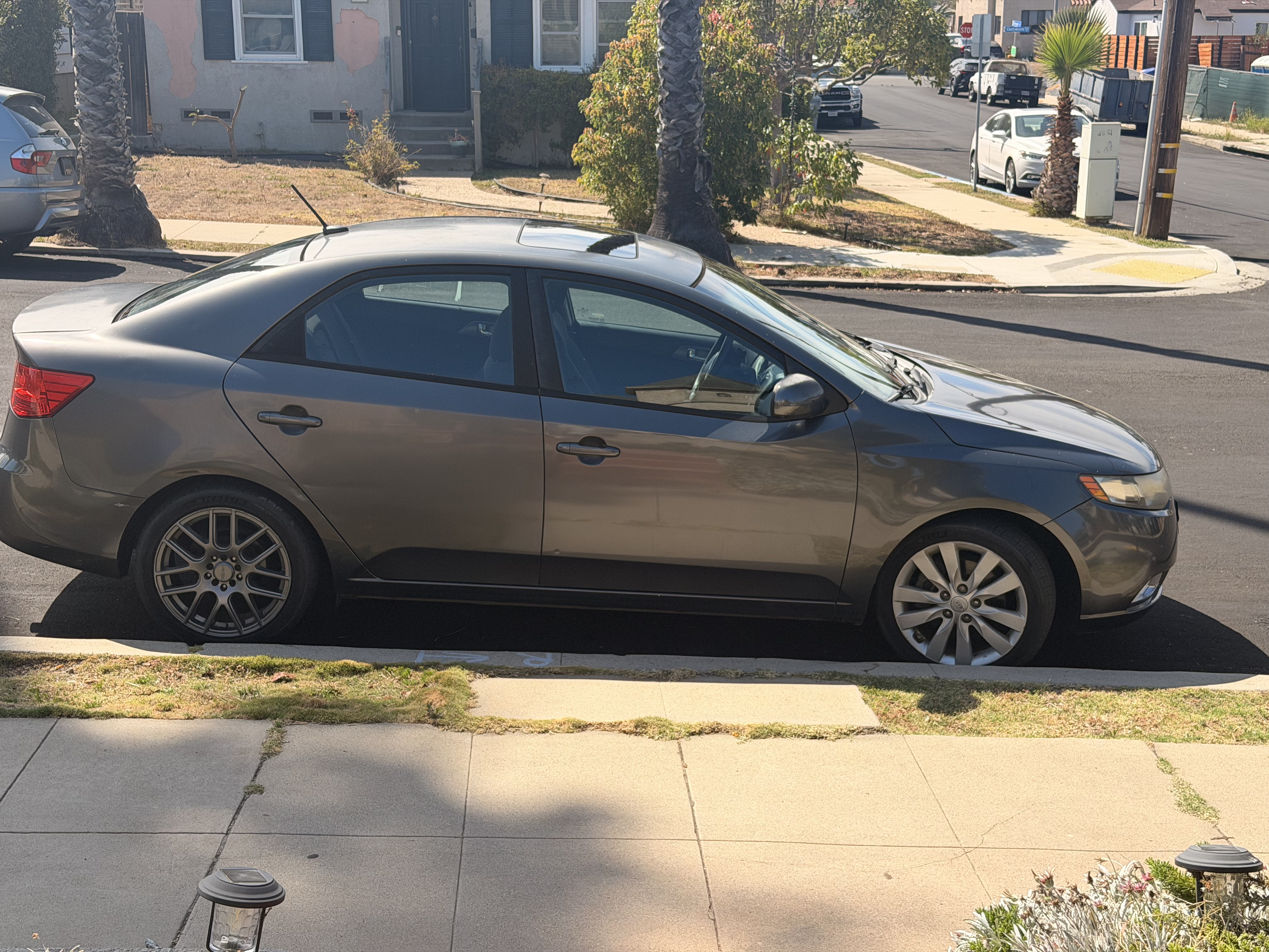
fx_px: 1760
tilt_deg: -14.1
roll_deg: +0.5
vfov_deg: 30.3
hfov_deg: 39.7
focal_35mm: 48
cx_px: 634
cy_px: 476
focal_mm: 6.76
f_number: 1.78
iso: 64
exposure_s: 1/2865
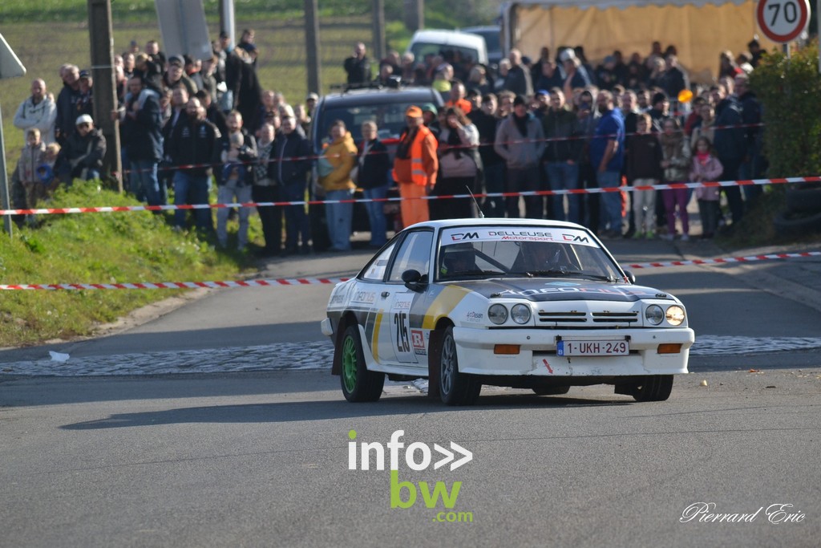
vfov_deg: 3.1
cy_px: 274
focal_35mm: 450
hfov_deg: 4.6
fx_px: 10263
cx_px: 410
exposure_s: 1/1250
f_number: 6
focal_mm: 300
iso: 400
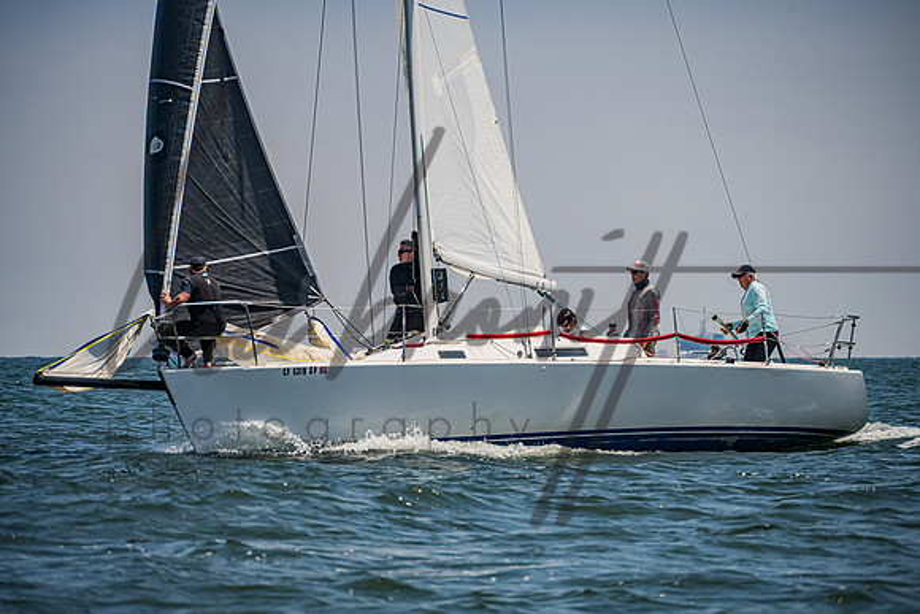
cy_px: 307
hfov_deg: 6.7
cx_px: 460
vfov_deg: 4.5
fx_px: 7832
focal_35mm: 306
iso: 400
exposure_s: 1/3200
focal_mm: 300
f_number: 8
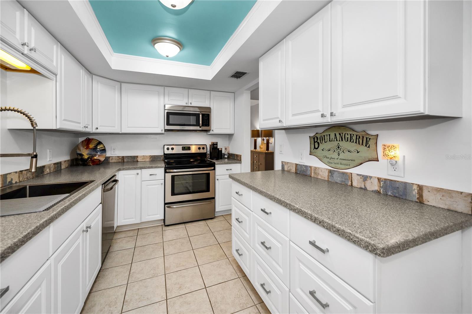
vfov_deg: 81.1
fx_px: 183
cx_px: 236
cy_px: 157
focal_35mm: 14
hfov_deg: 104.3
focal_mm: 14
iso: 250
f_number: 5
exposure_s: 1/60
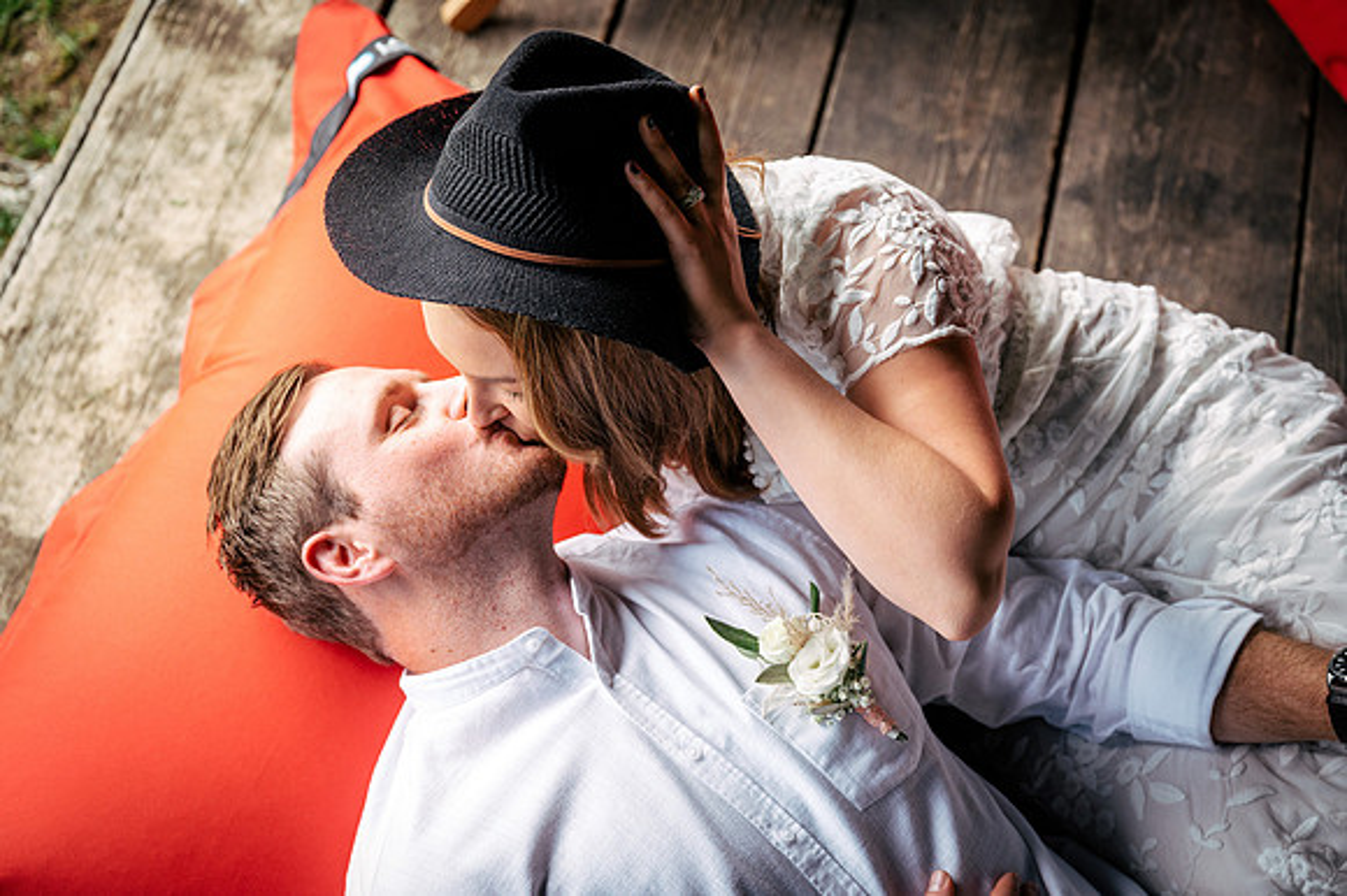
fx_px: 2057
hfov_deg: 36.3
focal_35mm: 55
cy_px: 448
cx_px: 674
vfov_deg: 24.6
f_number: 3.5
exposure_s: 1/250
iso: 400
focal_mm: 55
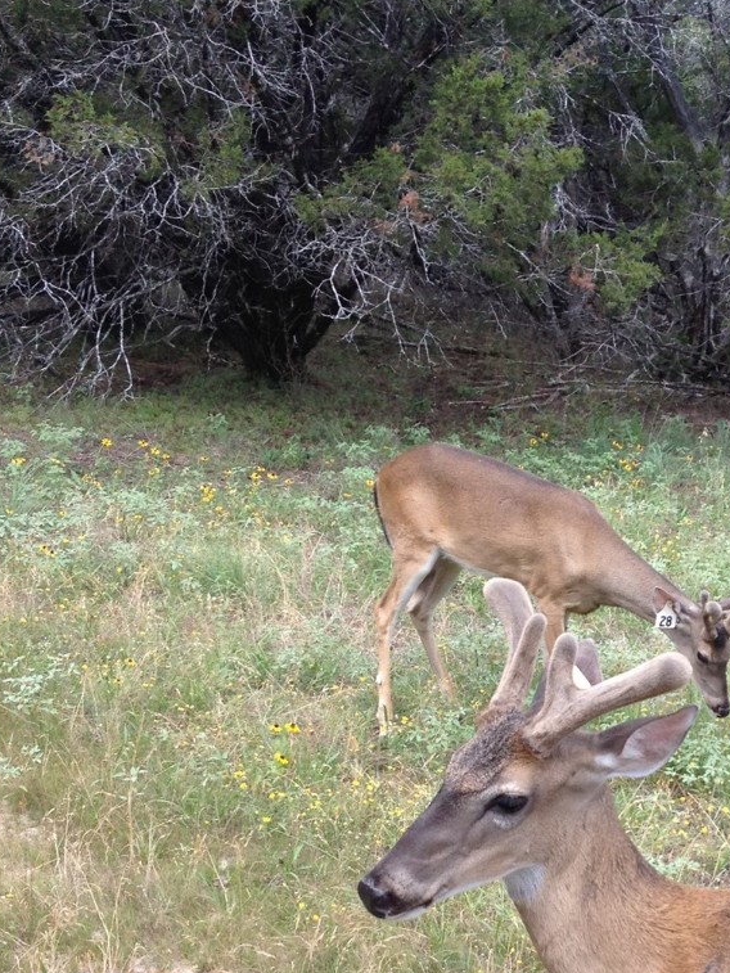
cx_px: 623
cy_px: 801
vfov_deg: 26.8
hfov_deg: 20.4
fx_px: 1996
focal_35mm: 71
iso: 64
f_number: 2.4
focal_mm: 4.28
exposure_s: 1/391
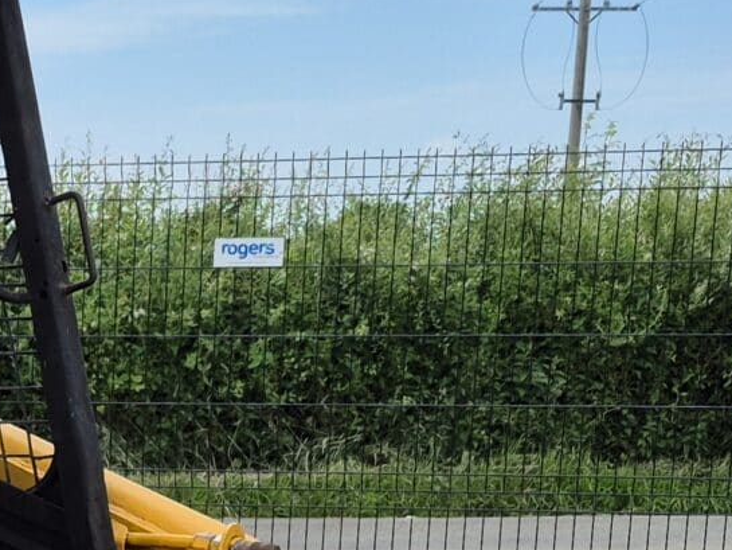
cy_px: 788
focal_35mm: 108
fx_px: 2284
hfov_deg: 17.1
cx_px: -236
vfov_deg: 13.1
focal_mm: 5.4
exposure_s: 1/1756
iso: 25
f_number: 1.8
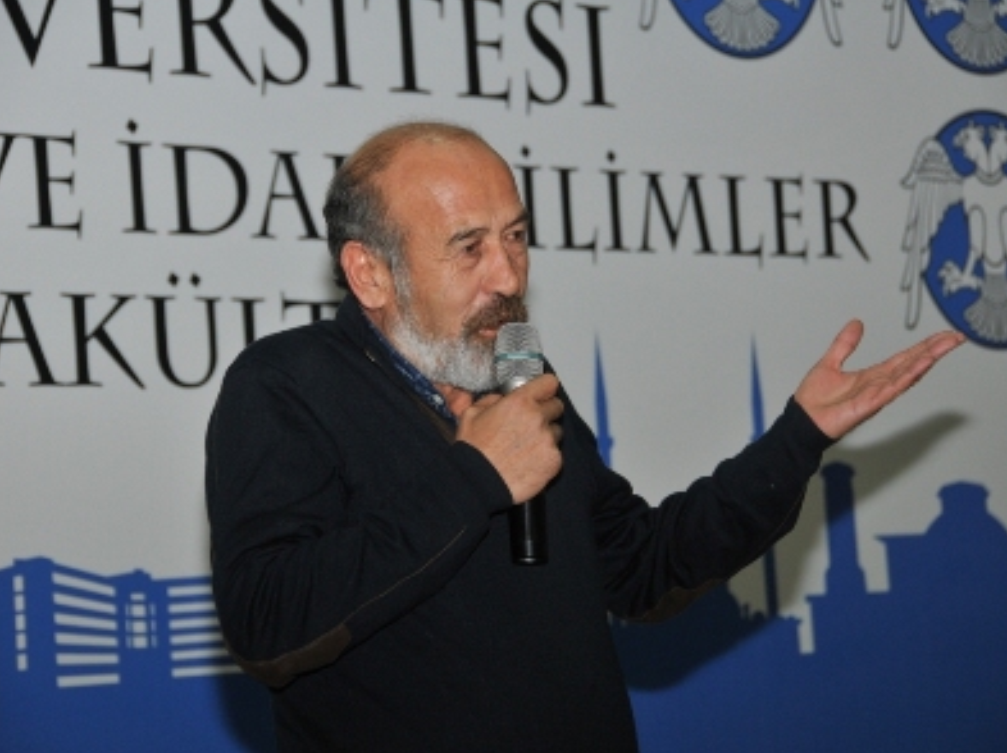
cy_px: 376
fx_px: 4301
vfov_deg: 10.0
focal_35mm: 148
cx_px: 497
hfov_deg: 13.4
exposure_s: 1/60
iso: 500
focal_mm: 90
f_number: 5.3
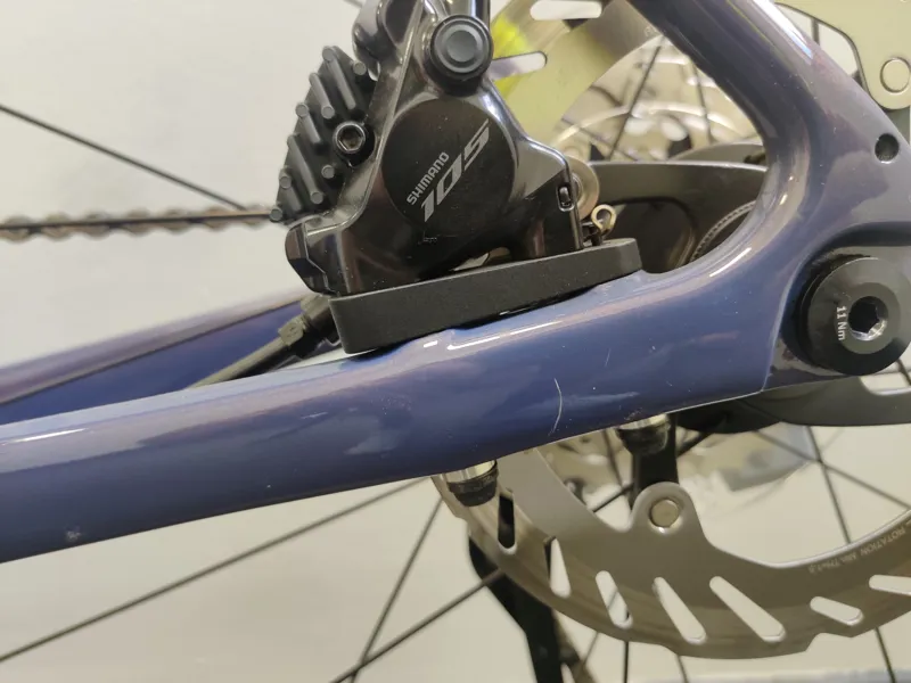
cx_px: 456
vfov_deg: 51.4
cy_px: 342
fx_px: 711
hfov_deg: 65.3
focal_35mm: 27
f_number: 1.65
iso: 500
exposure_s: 1/50
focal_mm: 4.75
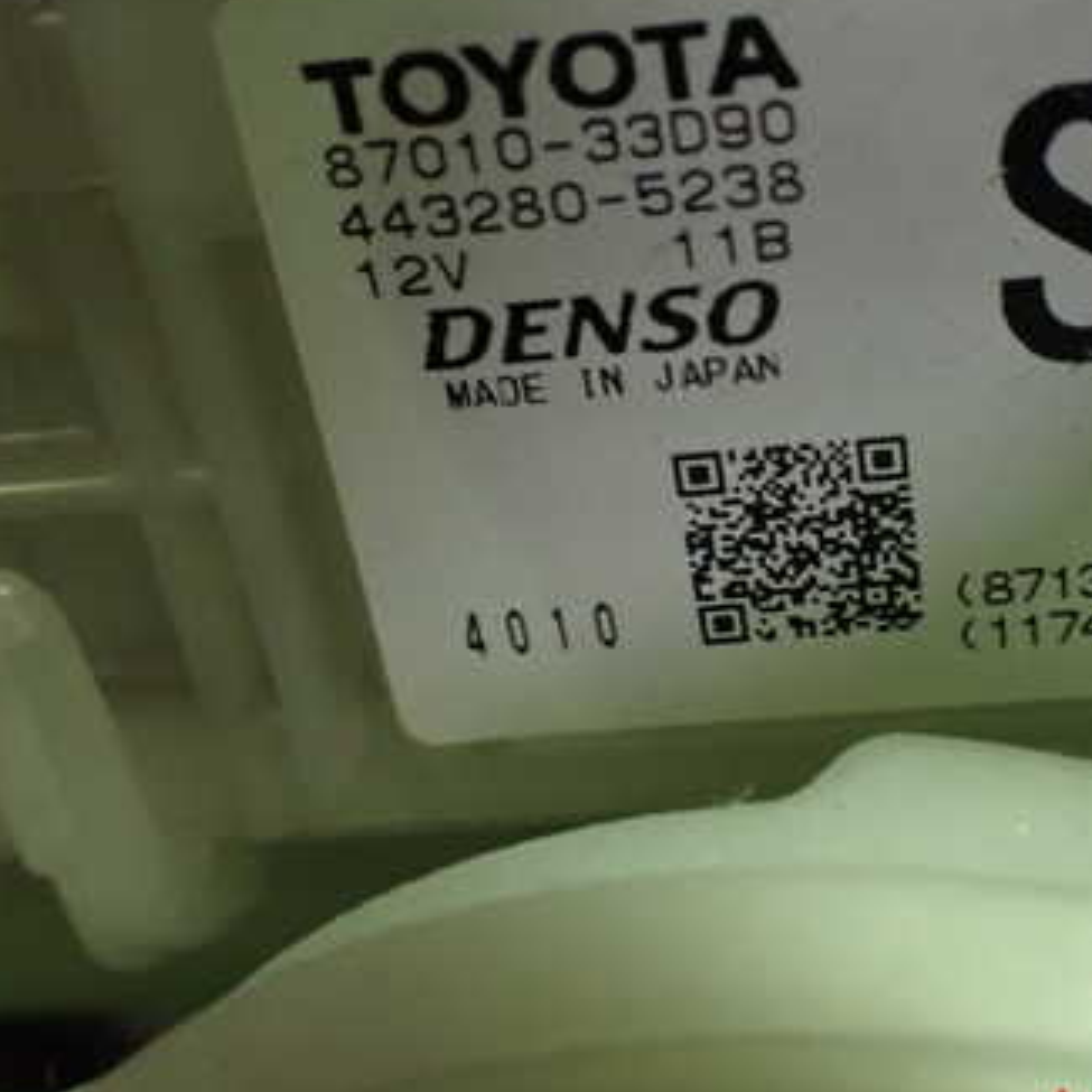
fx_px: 1749
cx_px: 806
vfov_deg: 34.5
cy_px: 410
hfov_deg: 34.0
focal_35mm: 49
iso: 800
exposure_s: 1/125
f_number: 2.3
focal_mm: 5.4
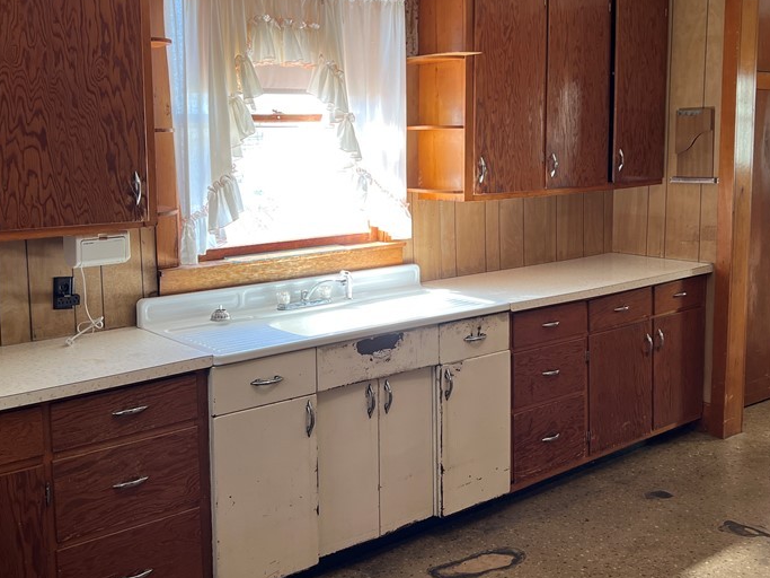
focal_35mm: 39
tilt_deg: -6.5
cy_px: 222
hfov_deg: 47.8
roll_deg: +1.1
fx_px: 867
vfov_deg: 36.6
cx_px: 353
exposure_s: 1/120
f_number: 1.5
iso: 64
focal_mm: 5.7
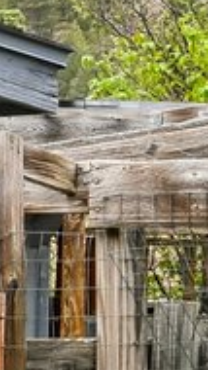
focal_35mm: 237
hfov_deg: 3.7
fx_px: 2322
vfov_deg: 9.1
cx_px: -1339
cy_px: 279
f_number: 10
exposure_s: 1/20
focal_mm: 21
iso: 180
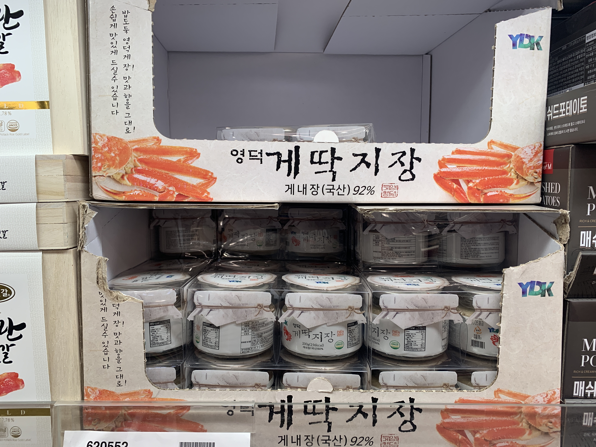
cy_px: 224
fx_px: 448
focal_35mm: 26
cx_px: 298
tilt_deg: -4.3
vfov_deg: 53.1
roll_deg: +0.7
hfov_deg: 67.3
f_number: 1.8
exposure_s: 1/120
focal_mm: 4.25
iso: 64
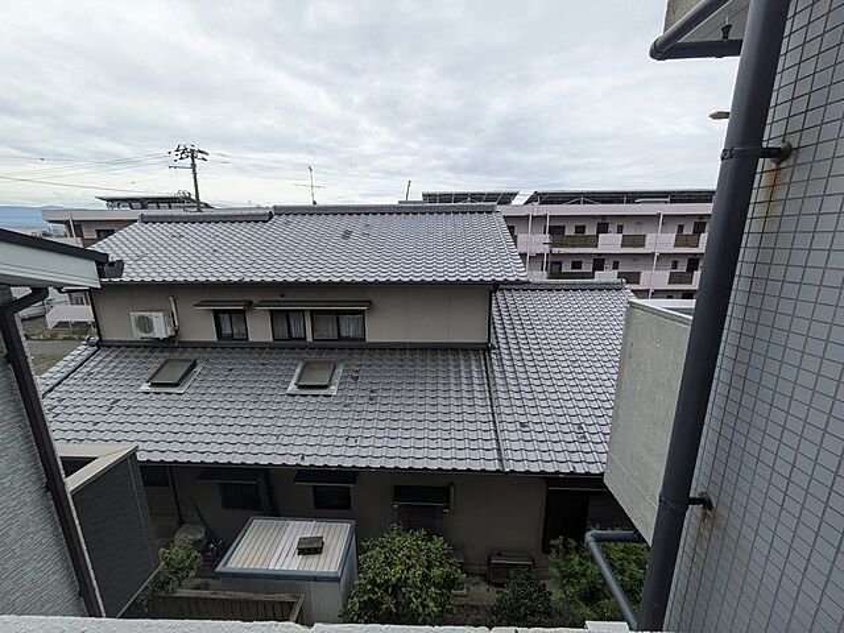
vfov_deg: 85.7
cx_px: 422
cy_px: 316
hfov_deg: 102.1
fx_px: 341
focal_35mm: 14
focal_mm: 1.83
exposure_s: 1/1718
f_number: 2.2
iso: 50
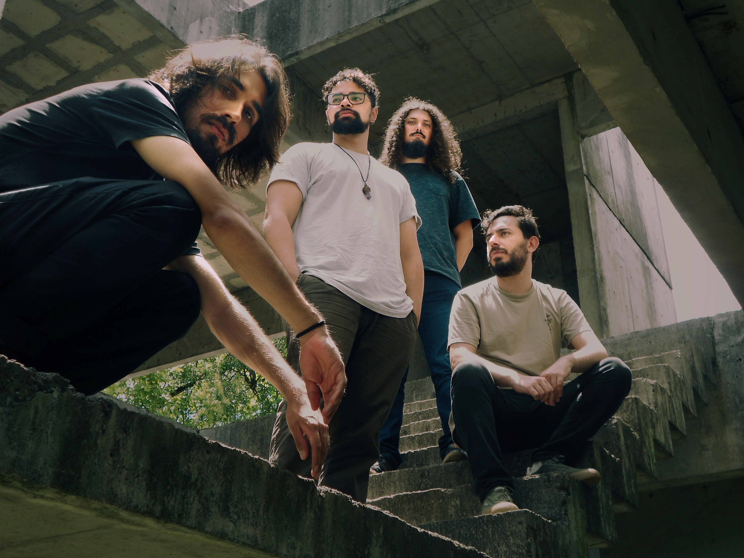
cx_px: 372
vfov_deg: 33.6
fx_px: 924
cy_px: 279
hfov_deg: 43.9
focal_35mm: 43
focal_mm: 7.9
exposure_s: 1/125
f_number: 4.2
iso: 80
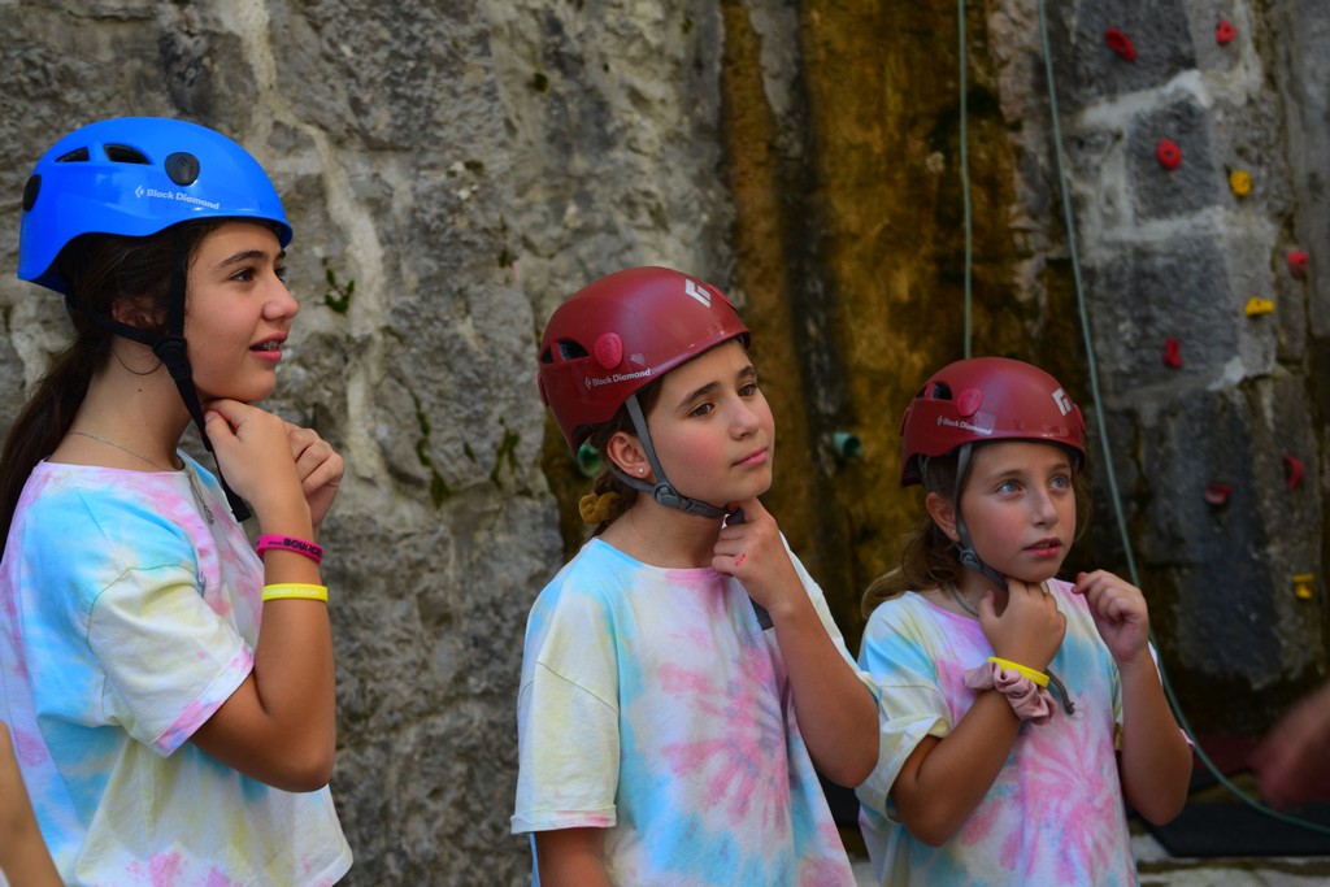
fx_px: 2771
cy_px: 444
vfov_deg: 18.2
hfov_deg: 27.0
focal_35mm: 75
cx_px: 665
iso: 100
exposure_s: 1/80
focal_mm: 50
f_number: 5.6
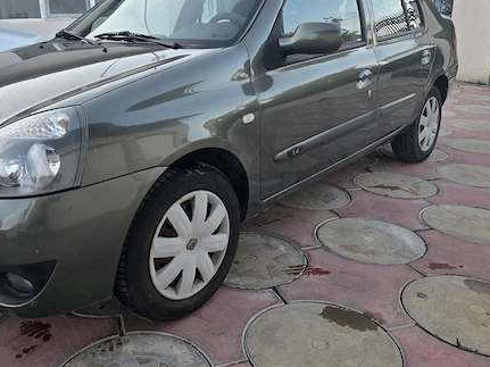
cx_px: 188
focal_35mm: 32
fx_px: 453
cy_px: 156
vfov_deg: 44.0
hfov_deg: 56.2
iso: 50
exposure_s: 1/180
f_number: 1.7
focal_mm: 6.3
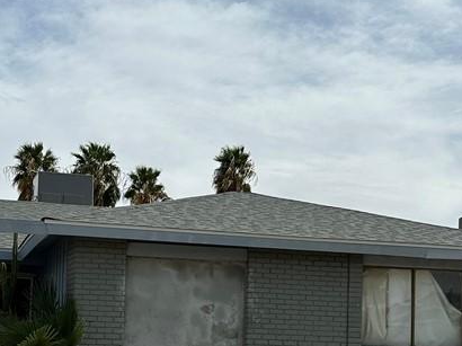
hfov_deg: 31.9
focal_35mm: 60
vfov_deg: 23.8
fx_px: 800
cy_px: 300
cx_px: 143
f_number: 1.78
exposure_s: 1/8197
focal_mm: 6.86
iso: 80
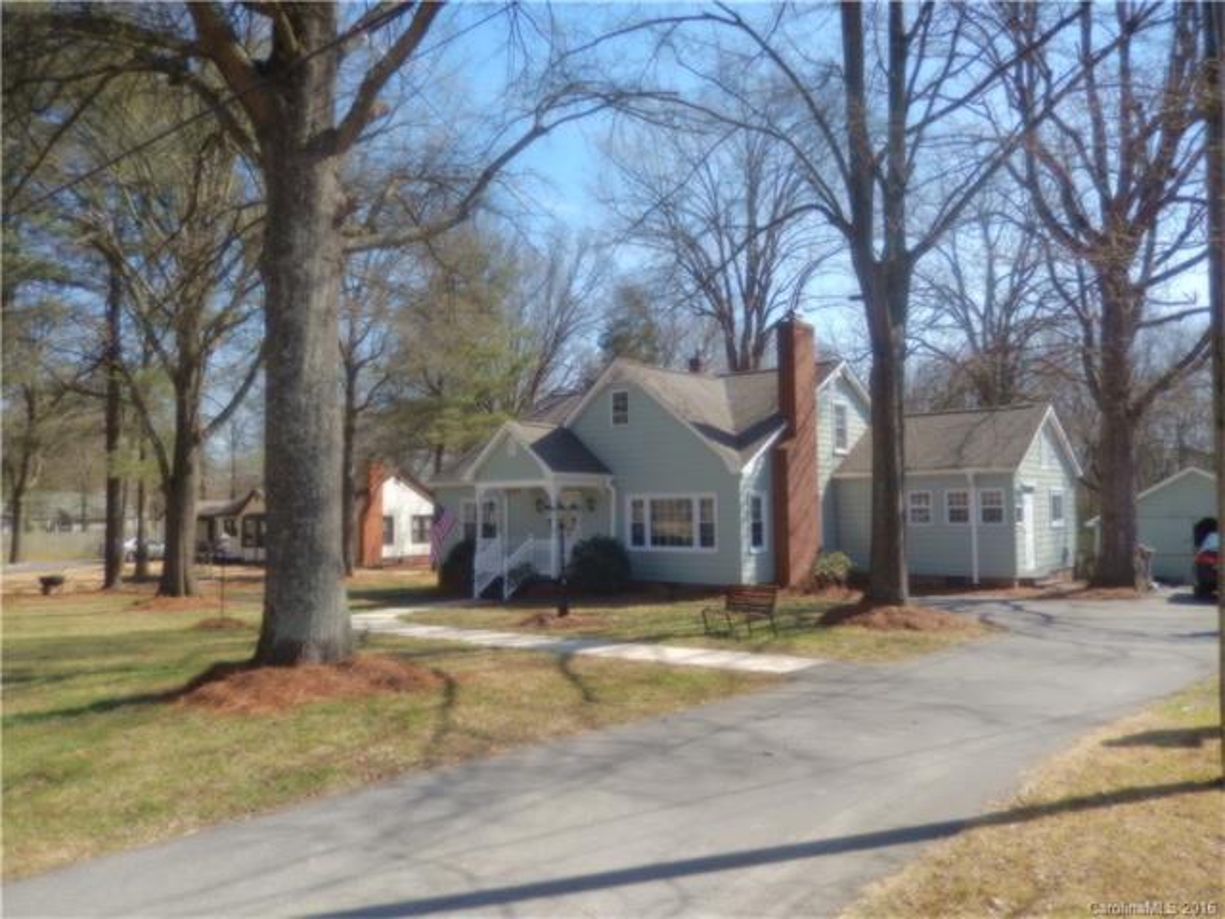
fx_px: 885
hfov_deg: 69.4
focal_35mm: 25
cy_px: 460
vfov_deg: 54.9
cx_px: 612
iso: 125
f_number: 3.4
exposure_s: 1/800
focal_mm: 4.5
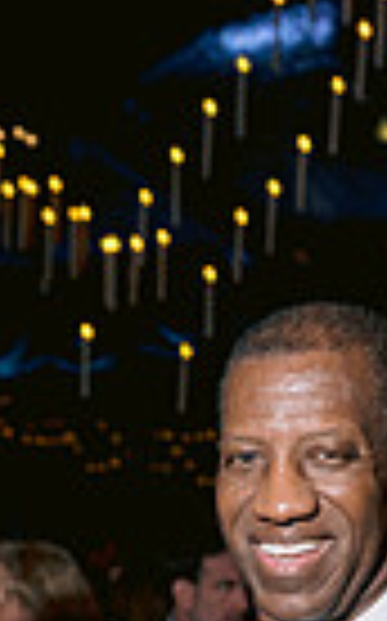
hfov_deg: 11.2
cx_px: 94
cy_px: 896
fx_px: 1962
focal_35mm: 116
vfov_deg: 16.6
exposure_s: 1/100
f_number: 3.5
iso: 800
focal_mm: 35
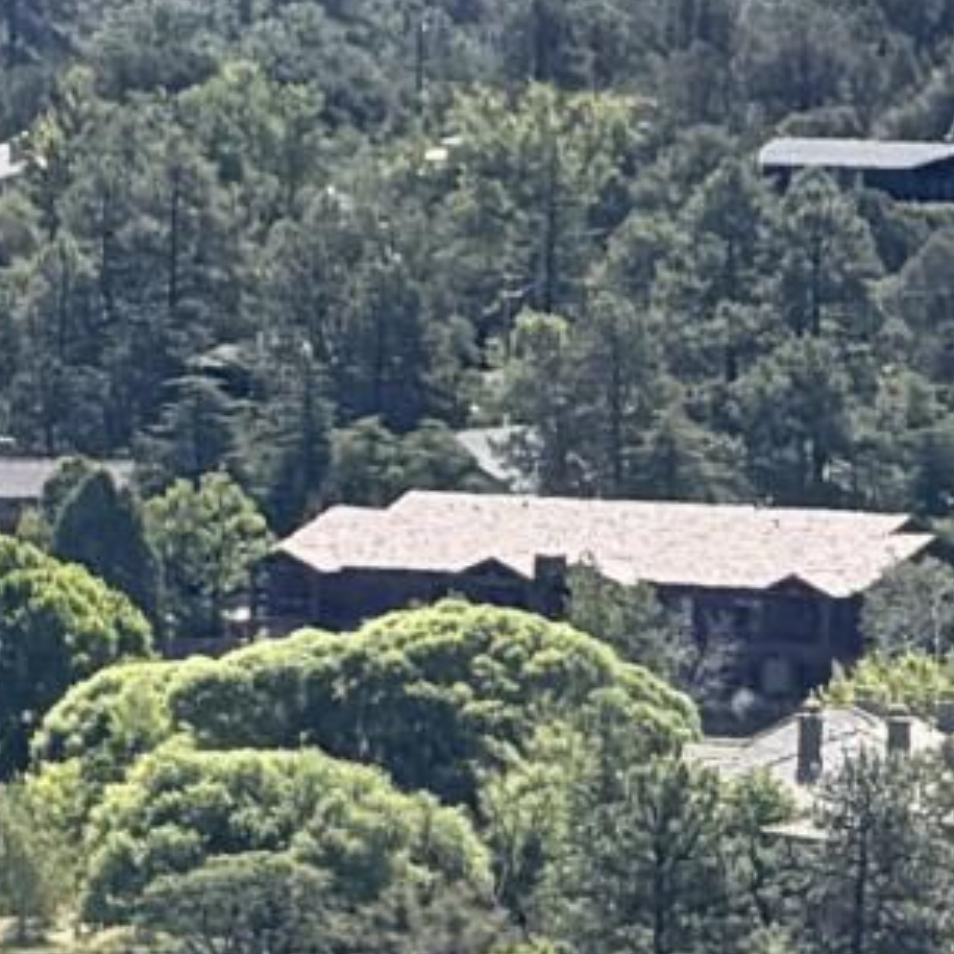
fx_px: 27064
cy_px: 1999
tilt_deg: -5.6
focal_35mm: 868
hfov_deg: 2.0
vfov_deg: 2.0
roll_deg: -1.1
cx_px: -59
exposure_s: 1/574
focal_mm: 16.89
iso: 50
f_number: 2.8
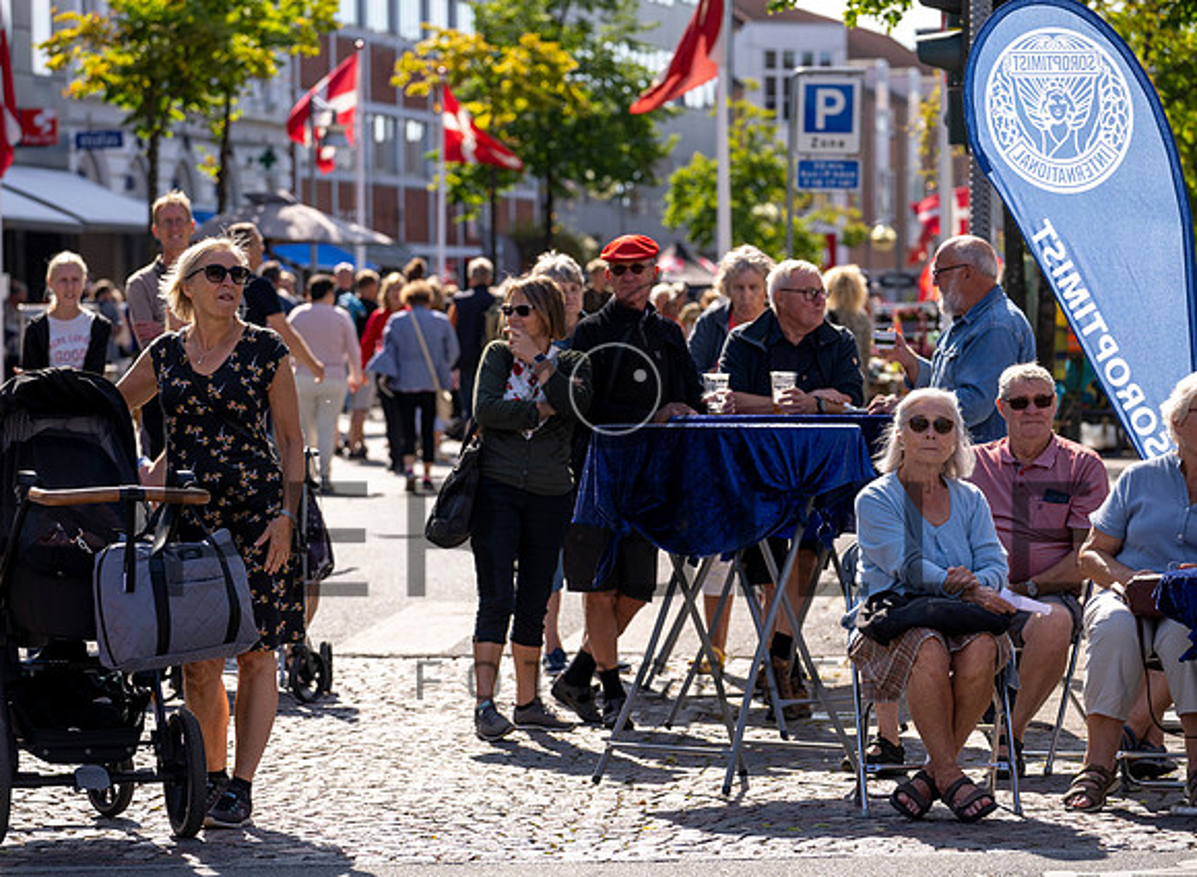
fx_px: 4981
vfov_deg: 10.1
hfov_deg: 13.7
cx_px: 518
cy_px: 453
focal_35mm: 145
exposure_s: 1/320
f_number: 5
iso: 100
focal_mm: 132
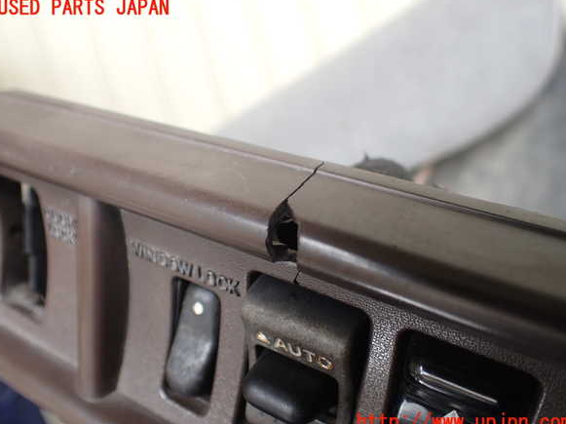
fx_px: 507
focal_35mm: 31
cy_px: 215
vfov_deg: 45.4
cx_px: 284
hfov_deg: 58.4
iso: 200
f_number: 2.3
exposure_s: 1/125
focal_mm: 5.4
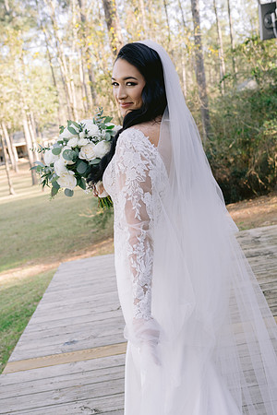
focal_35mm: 35
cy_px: 208
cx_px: 138
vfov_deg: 54.4
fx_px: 404
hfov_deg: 37.9
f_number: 4
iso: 400
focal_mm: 35
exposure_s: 1/200
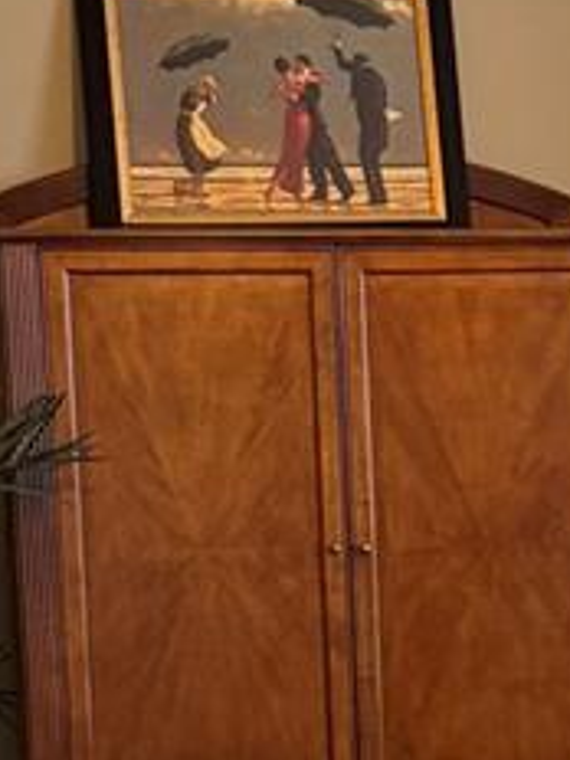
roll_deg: +1.4
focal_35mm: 124
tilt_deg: -5.0
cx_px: 626
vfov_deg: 15.6
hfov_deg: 11.8
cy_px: 767
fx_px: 2722
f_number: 1.78
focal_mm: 6.76
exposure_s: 1/60
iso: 400
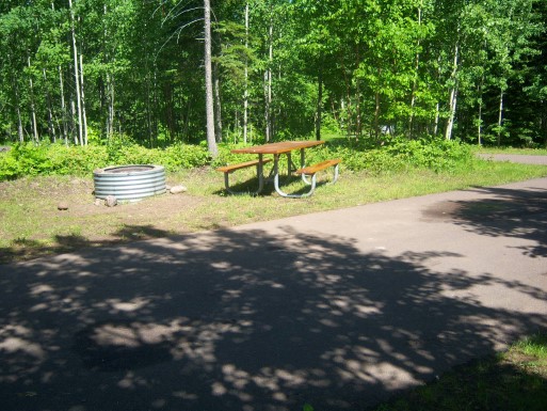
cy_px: 206
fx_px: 569
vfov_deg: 39.7
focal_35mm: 36
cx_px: 274
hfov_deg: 51.3
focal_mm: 7.5
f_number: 2.8
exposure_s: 1/640
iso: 80
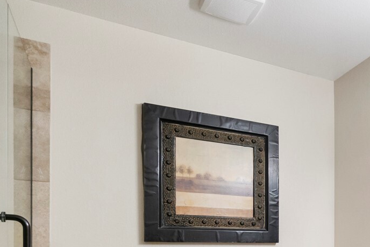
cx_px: 383
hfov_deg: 43.2
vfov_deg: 32.7
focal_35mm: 37
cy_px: 254
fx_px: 380
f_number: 8
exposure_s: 1/400
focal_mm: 10
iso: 800
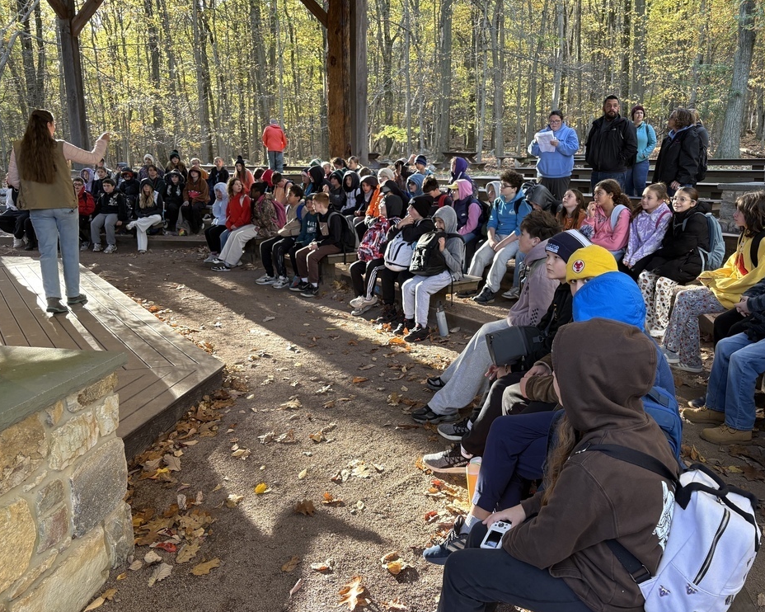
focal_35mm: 28
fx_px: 634
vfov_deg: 51.5
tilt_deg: -12.4
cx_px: 411
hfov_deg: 62.1
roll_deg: +0.1
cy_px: 299
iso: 125
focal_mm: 5.96
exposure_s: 1/95
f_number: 1.6
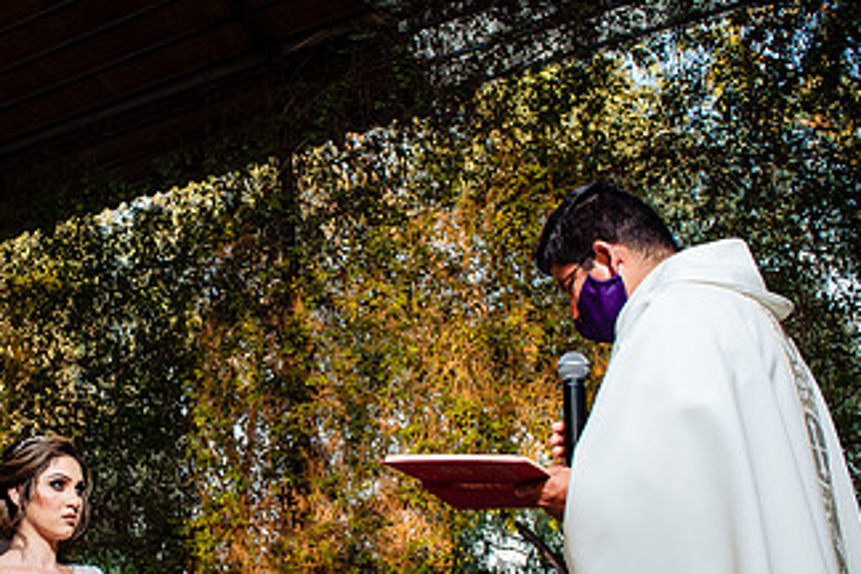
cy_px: 392
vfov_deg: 29.0
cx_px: 189
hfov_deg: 41.2
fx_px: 1100
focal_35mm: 46
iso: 800
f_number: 5
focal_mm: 24
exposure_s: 1/160
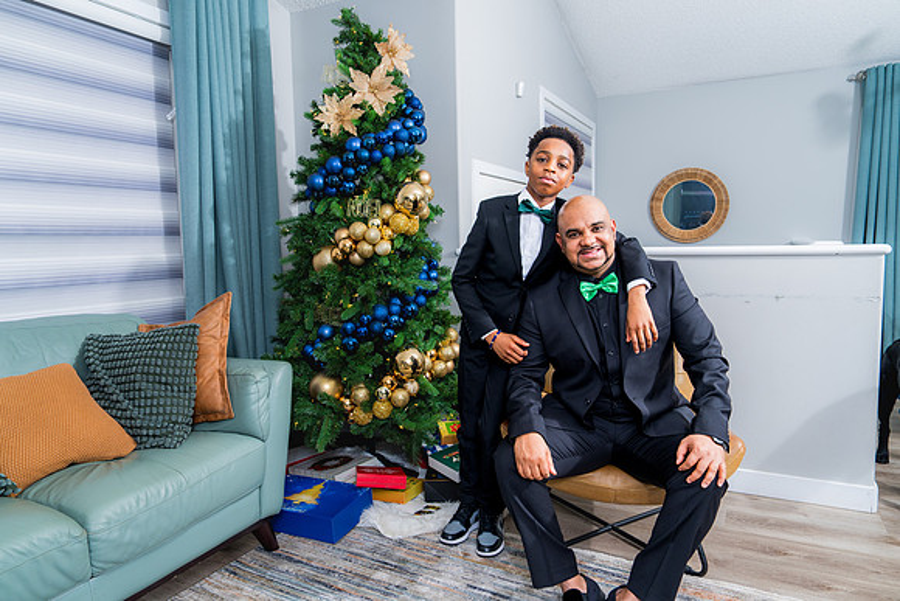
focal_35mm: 24
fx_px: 600
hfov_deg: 73.7
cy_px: 300
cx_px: 450
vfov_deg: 53.2
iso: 200
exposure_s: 1/160
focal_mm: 24
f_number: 4
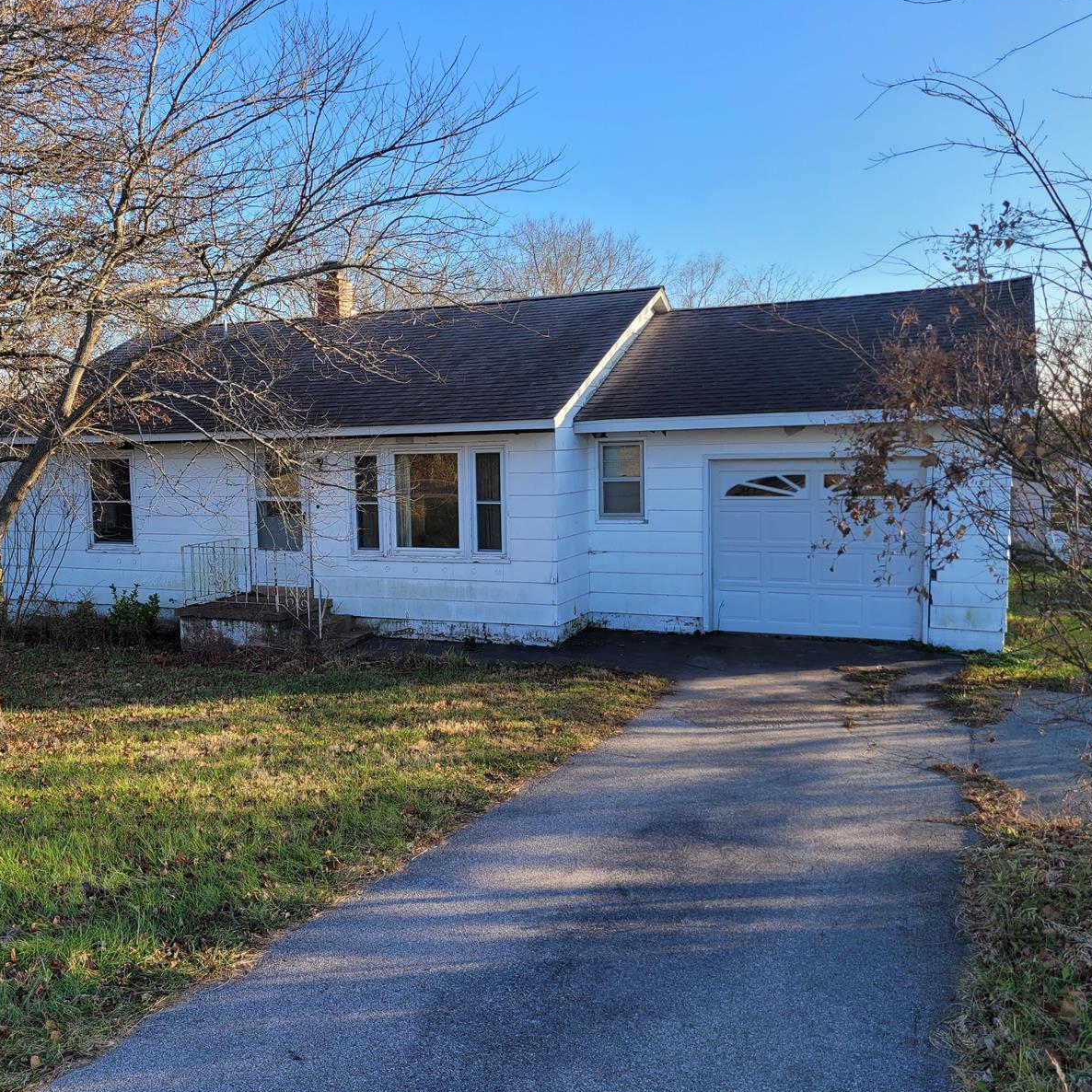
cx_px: 455
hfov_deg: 52.3
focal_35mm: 31
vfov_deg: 52.5
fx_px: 1106
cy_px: 542
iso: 40
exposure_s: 1/689
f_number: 1.8
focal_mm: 5.4
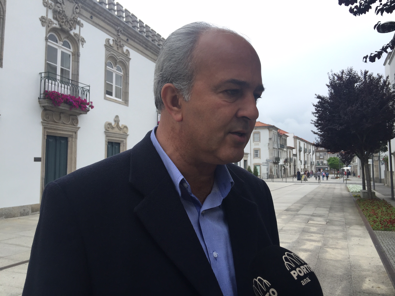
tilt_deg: +4.0
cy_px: 148
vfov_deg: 48.2
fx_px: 331
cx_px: 198
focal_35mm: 29
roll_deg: -0.3
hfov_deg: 61.7
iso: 32
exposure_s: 1/791
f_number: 2.2
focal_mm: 4.15
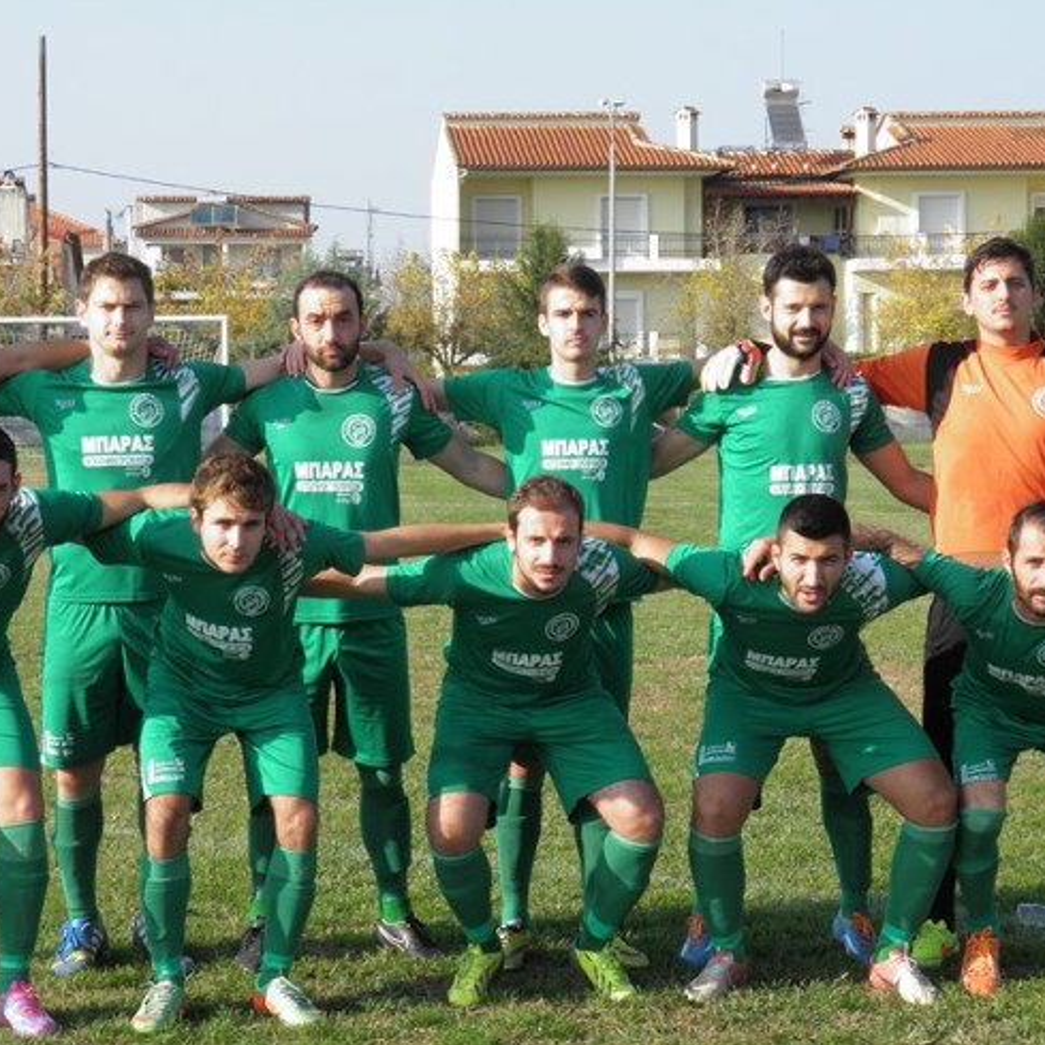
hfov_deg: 19.9
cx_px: 417
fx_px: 2971
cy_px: 520
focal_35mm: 87
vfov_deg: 19.9
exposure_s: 1/160
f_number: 5.5
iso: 50
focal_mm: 13.2
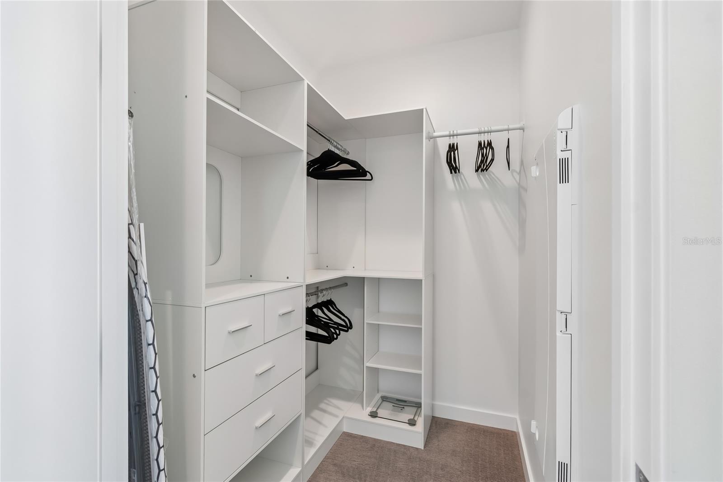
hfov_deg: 100.4
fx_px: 301
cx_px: 362
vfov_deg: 77.3
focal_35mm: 15
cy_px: 241
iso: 100
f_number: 7.1
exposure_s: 1/40
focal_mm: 10
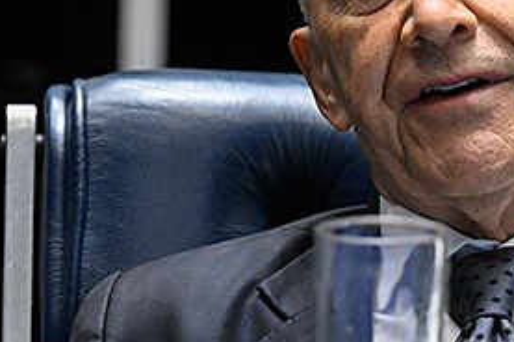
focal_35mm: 497
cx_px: 386
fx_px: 7088
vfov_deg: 2.8
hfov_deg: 4.2
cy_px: 143
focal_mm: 160
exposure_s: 1/200
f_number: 4
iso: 5000
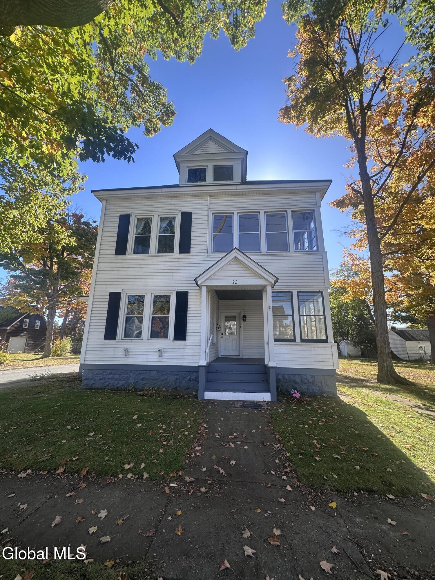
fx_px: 235
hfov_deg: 85.7
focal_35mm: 14
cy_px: 290
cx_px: 218
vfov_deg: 102.1
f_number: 2.2
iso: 40
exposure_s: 1/387
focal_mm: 2.22
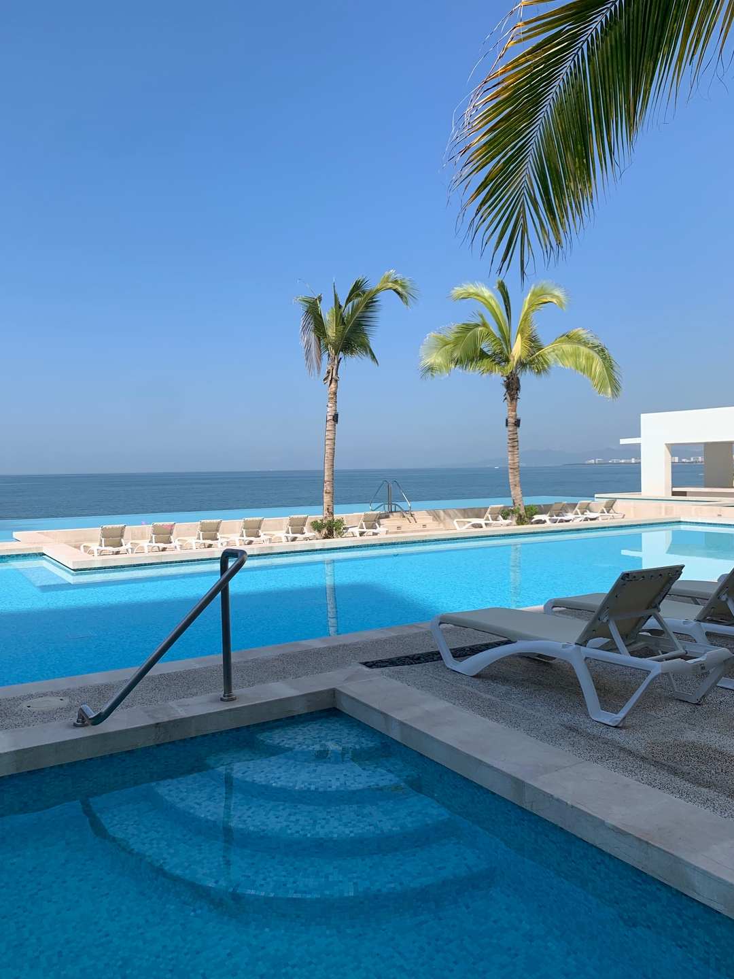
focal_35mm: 26
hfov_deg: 53.1
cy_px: 490
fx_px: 735
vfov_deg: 67.3
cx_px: 367
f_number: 1.8
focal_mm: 4.25
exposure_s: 1/2833
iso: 25
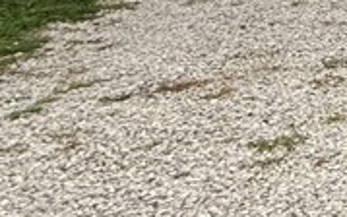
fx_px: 804
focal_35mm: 85
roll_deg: -0.7
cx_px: 958
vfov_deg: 12.1
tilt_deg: +8.0
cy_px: -314
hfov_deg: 12.8
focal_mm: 2.22
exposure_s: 1/4425
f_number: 2.2
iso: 80
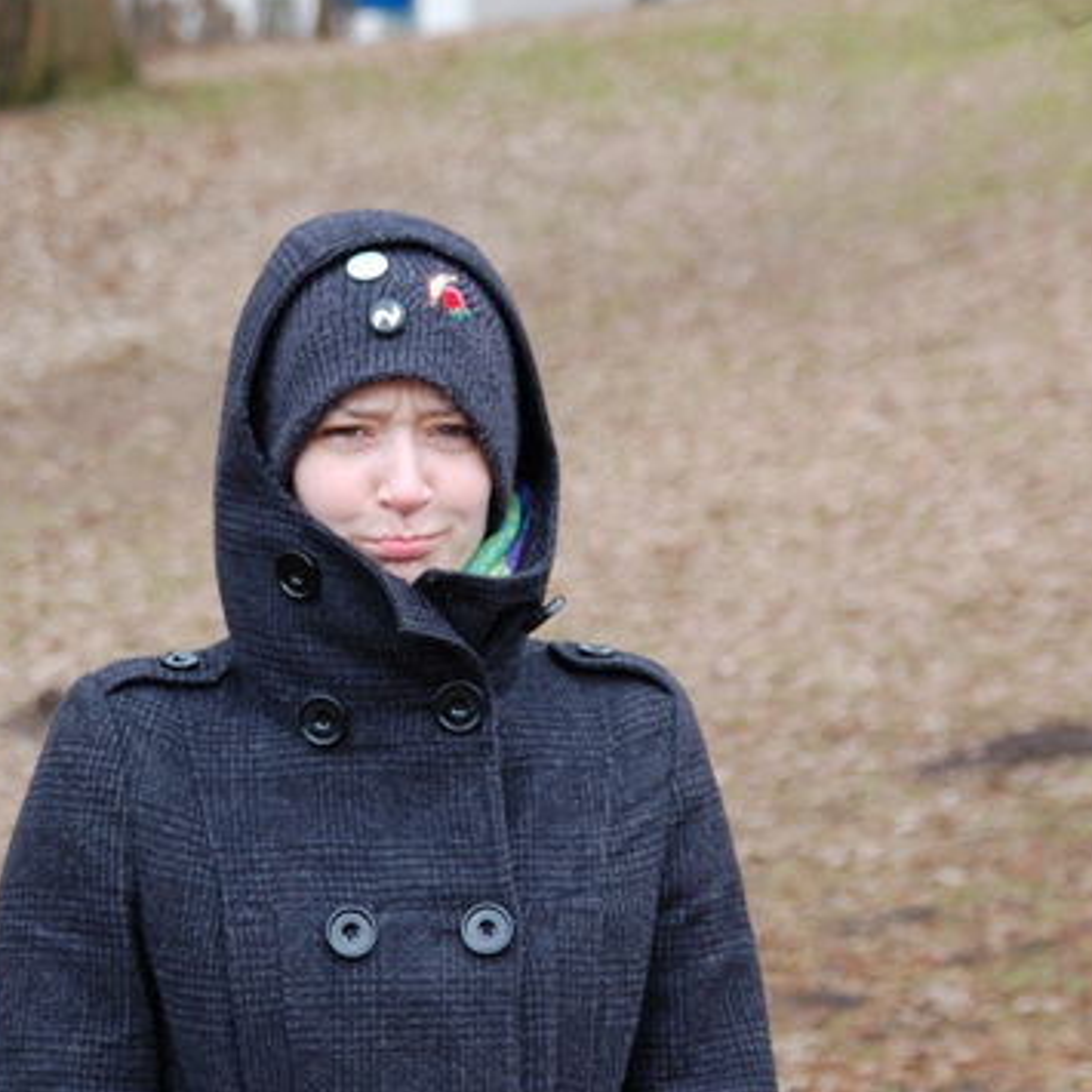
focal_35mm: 168
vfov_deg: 10.4
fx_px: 5996
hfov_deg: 10.4
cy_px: 528
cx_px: 391
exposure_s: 1/125
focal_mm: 78
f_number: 5.6
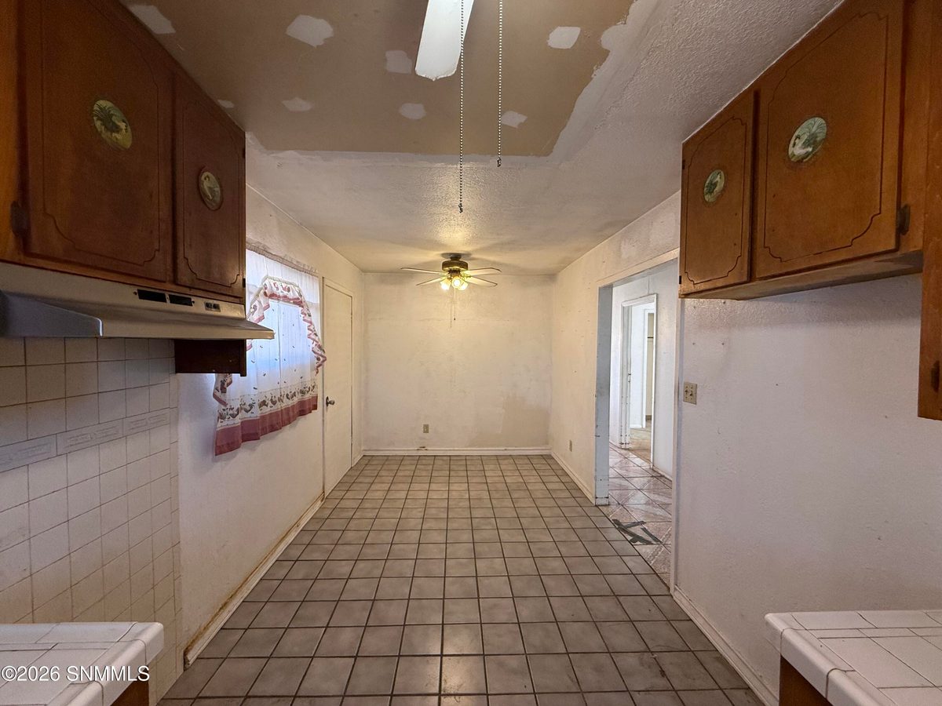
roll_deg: -0.5
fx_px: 381
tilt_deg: -1.0
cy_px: 353
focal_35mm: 14
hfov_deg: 102.1
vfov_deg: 85.7
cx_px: 471
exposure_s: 1/120
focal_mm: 2.22
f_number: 2.2
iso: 250
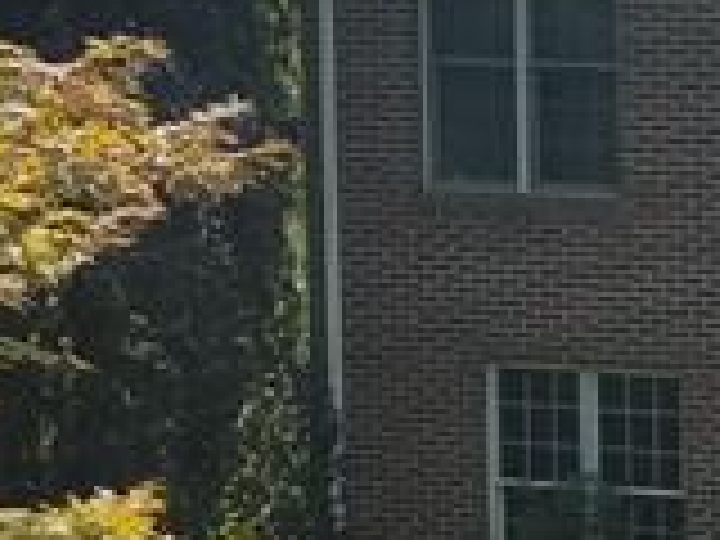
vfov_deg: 8.9
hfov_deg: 10.9
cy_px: 374
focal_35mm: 166
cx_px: 1390
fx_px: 3453
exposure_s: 1/3072
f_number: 1.7
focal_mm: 4.2
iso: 50
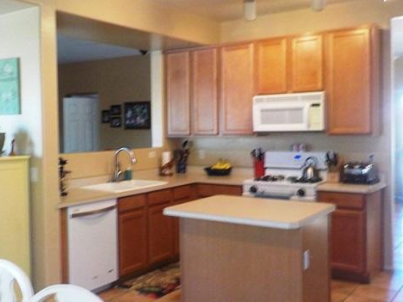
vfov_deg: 35.1
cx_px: 133
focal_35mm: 41
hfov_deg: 45.1
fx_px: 477
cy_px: 151
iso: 360
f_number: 3.3
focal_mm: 4.1
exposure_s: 1/30
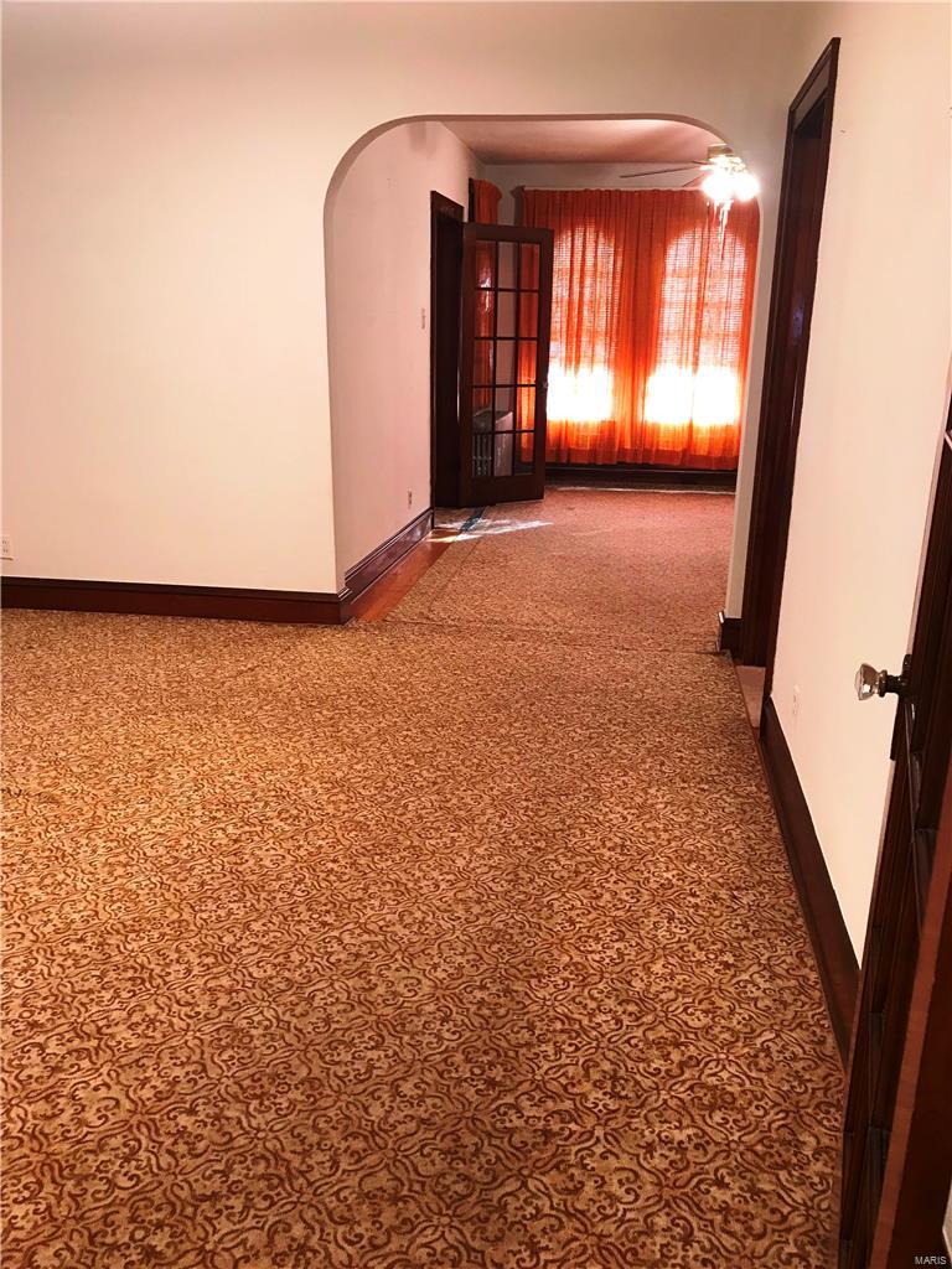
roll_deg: -0.7
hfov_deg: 49.7
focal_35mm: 28
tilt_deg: -17.2
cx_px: 476
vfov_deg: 63.4
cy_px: 634
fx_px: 1027
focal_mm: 3.99
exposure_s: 1/15
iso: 50
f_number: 1.8
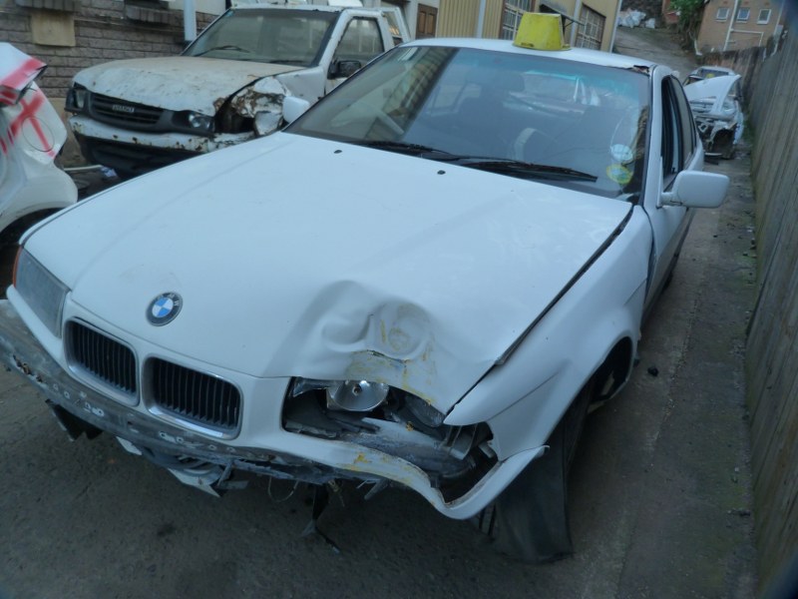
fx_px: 576
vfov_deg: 54.9
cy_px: 300
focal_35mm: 25
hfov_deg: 69.4
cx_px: 399
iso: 125
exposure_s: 1/100
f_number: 2.8
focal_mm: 4.5
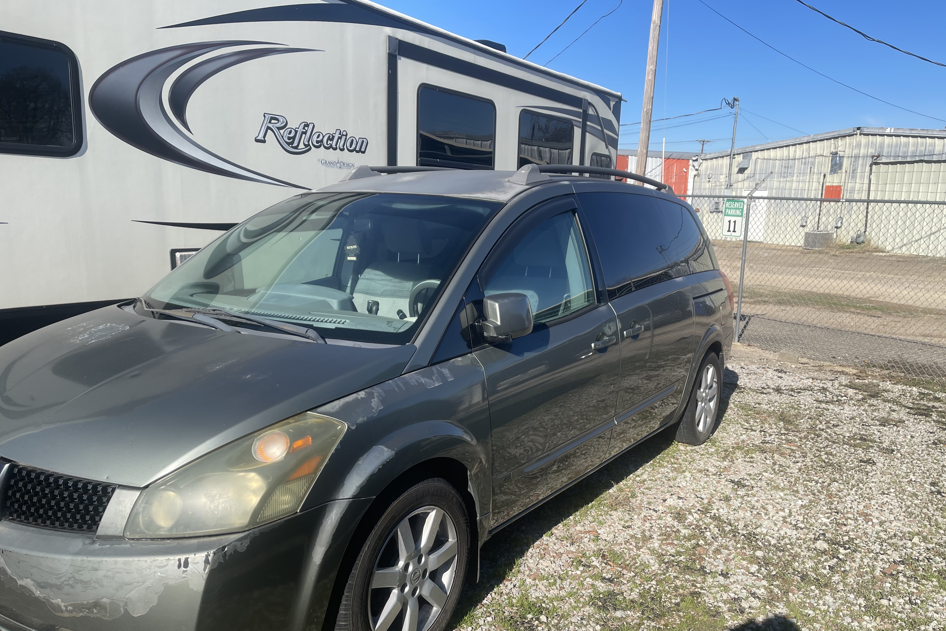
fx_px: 709
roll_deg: -0.8
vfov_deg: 47.8
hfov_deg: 67.4
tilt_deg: -14.5
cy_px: 363
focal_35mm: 27
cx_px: 471
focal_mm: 5.1
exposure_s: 1/2924
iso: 32
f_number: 1.6
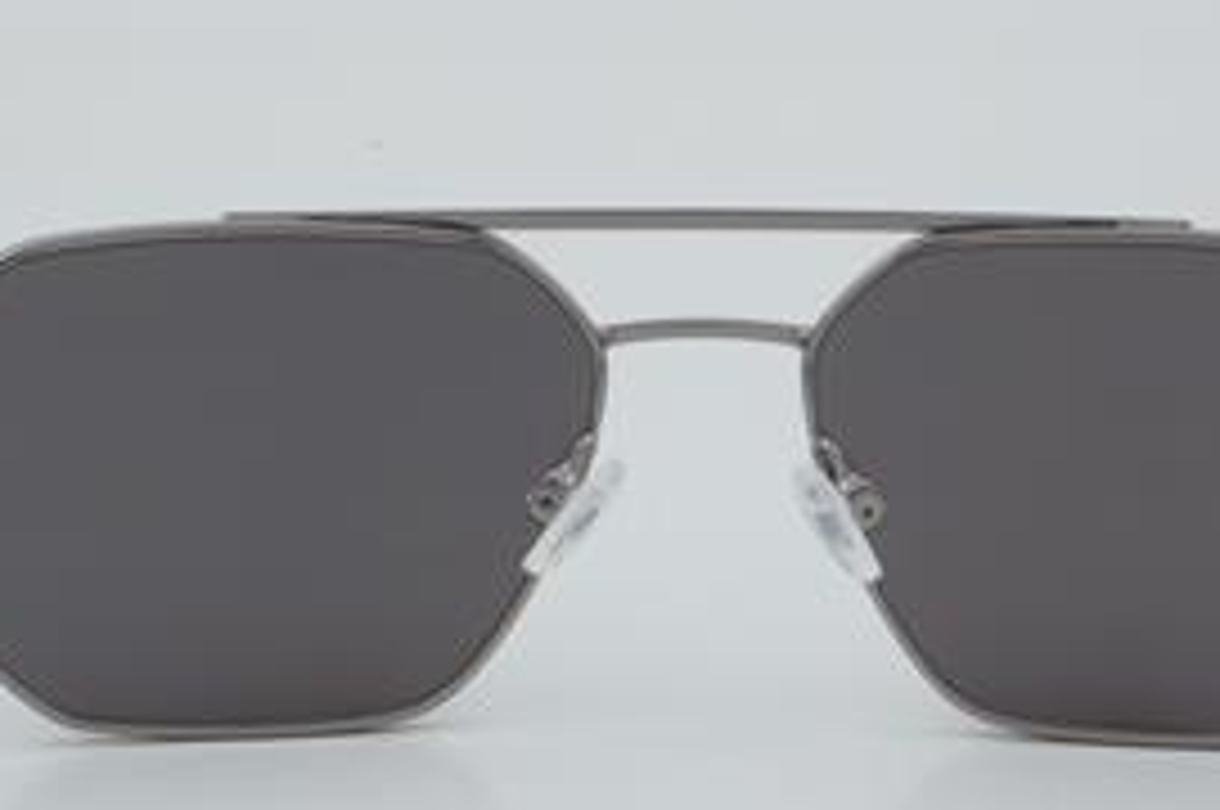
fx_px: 4121
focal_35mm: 122
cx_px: 707
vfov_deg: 11.2
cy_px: 482
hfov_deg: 16.8
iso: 100
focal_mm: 55
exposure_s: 1/4
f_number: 29
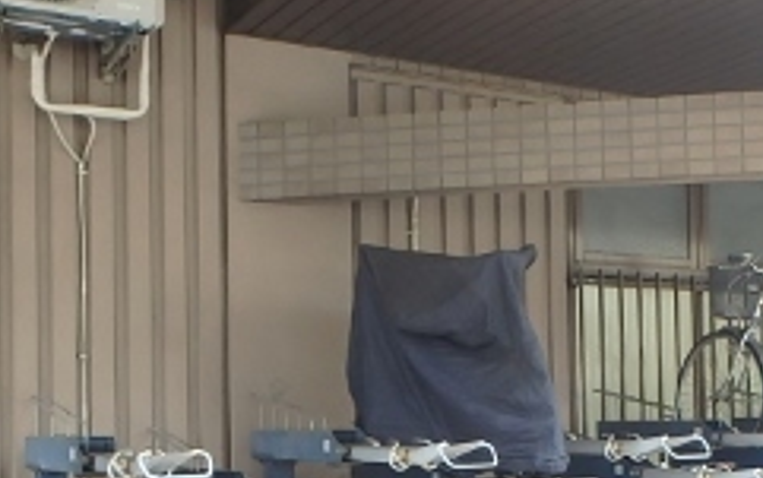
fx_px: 1228
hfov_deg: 33.9
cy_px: 393
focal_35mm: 59
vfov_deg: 21.7
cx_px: 554
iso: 200
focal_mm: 3.7
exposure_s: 1/40
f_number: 3.5
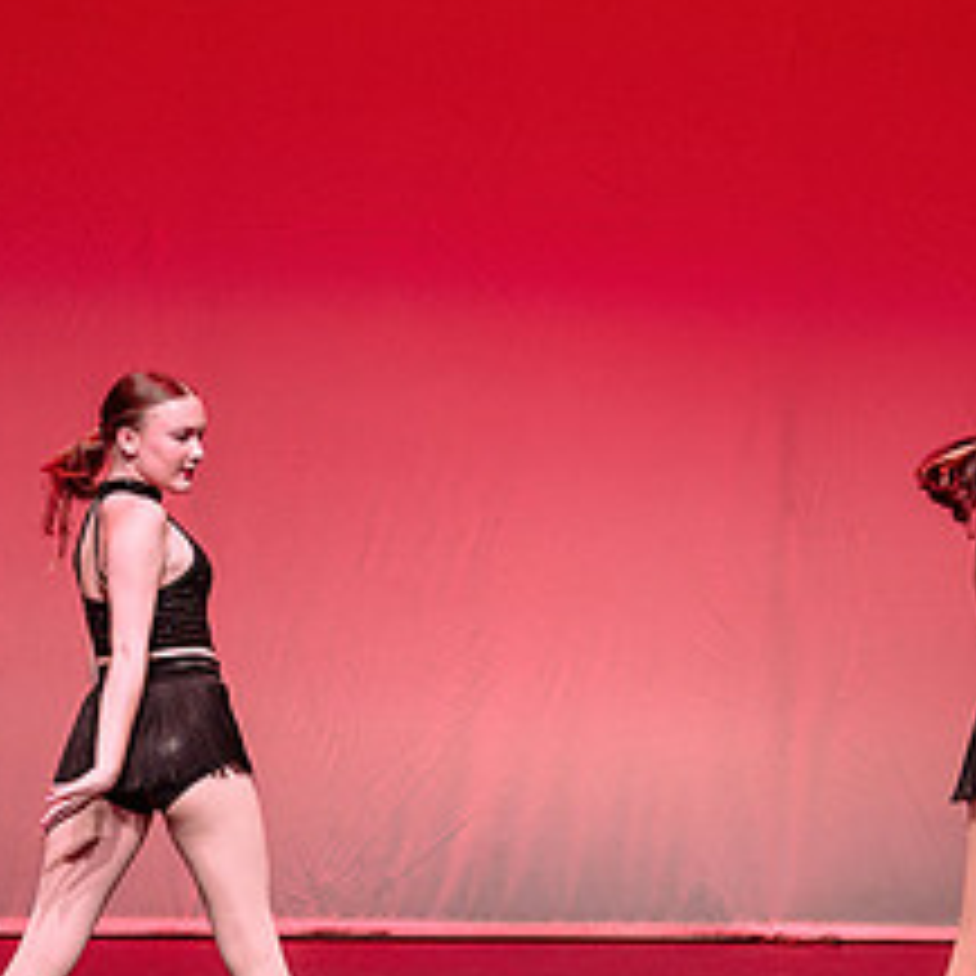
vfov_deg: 6.2
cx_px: 445
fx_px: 9027
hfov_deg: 6.2
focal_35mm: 283
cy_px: 651
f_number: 2.8
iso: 1250
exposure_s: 1/500
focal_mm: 122
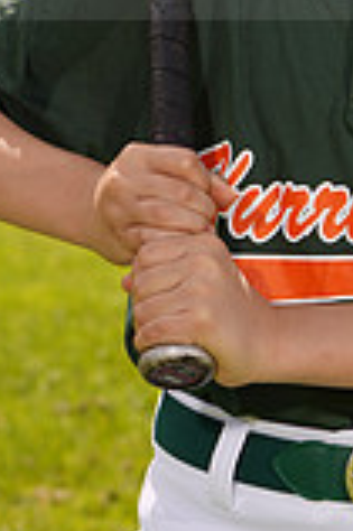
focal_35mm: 367
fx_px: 5409
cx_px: 335
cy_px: -87
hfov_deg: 3.7
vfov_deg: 5.6
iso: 80
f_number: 9
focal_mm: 100
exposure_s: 1/160
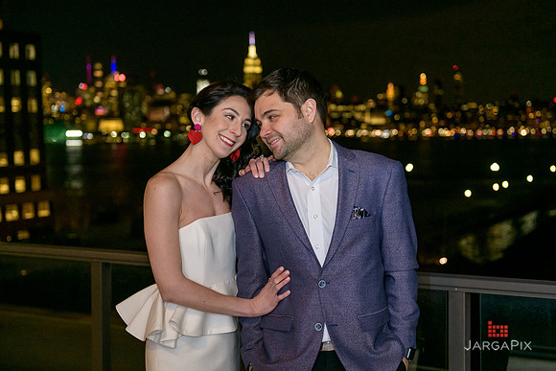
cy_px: 186
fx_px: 834
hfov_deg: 36.9
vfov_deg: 25.1
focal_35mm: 54
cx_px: 300
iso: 1600
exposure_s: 1/125
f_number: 3.2
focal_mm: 50
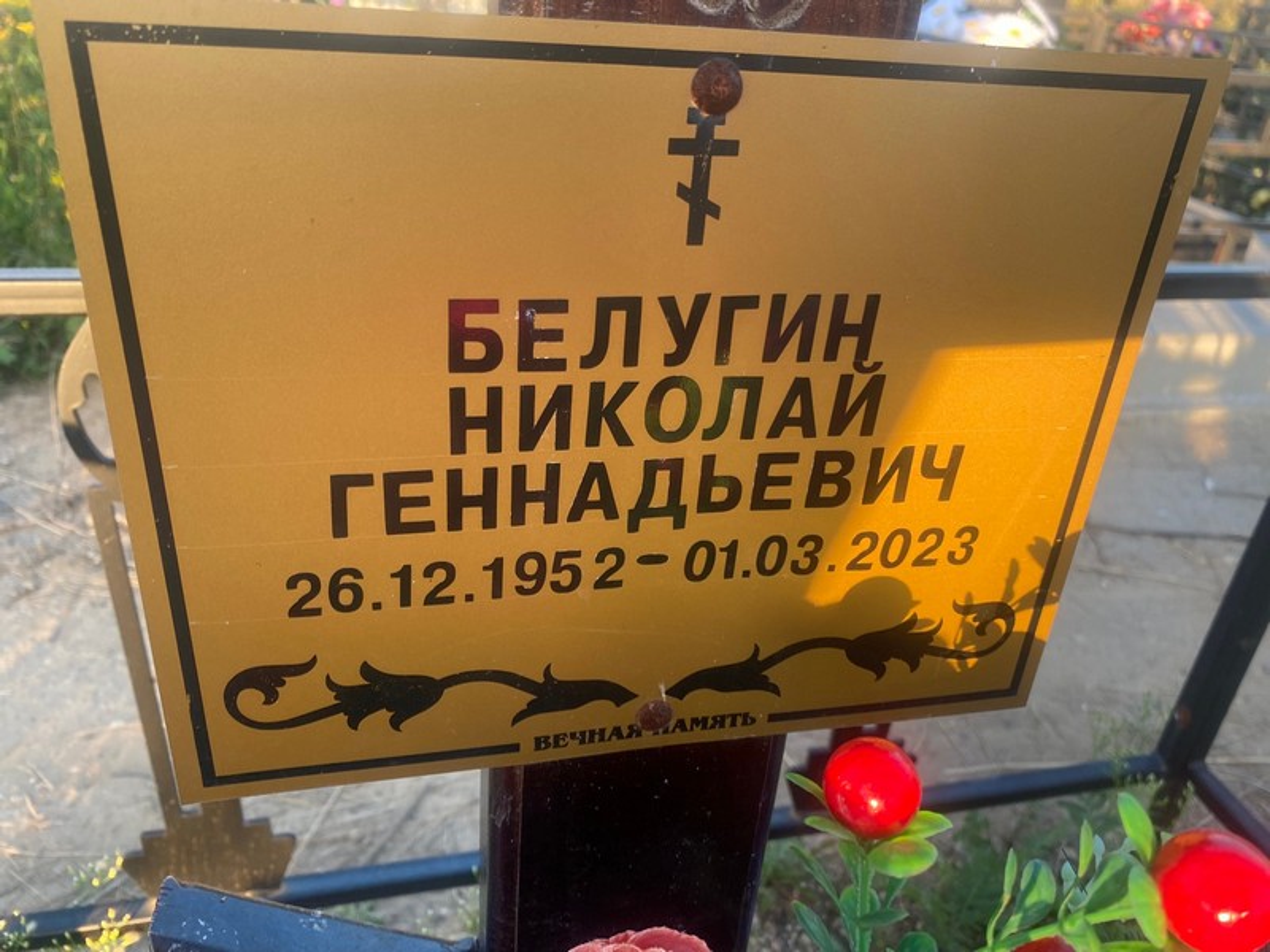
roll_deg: -4.8
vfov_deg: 53.1
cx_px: 635
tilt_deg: -30.4
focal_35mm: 26
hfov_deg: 67.3
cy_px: 476
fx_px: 954
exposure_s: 1/122
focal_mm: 4.25
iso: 32
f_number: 1.8
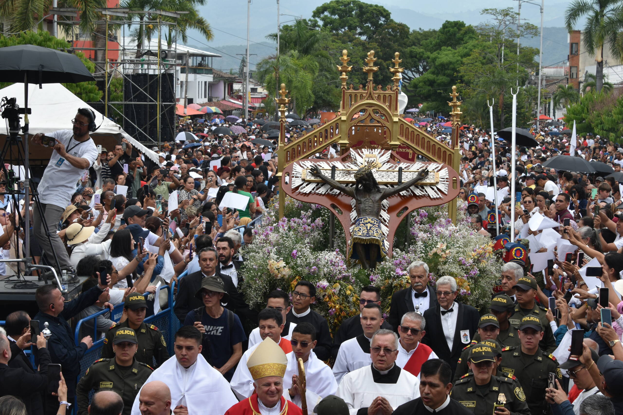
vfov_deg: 15.7
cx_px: 312
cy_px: 208
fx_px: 1506
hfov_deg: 23.4
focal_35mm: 87
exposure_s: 1/250
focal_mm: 58
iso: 250
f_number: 8
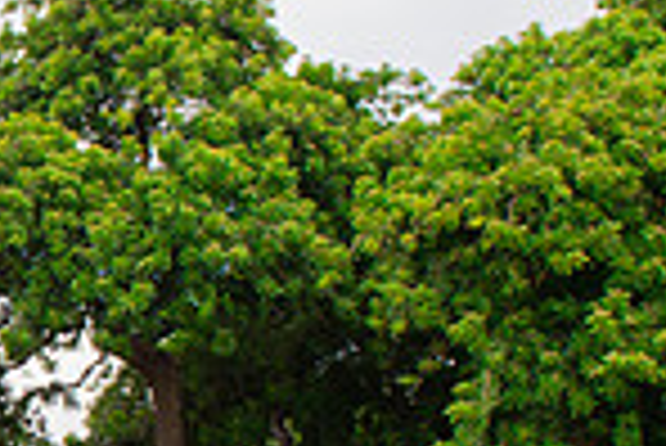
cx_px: -369
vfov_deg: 14.3
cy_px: 469
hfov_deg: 18.8
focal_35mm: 94
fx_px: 1741
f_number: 8
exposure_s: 1/250
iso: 400
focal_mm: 24
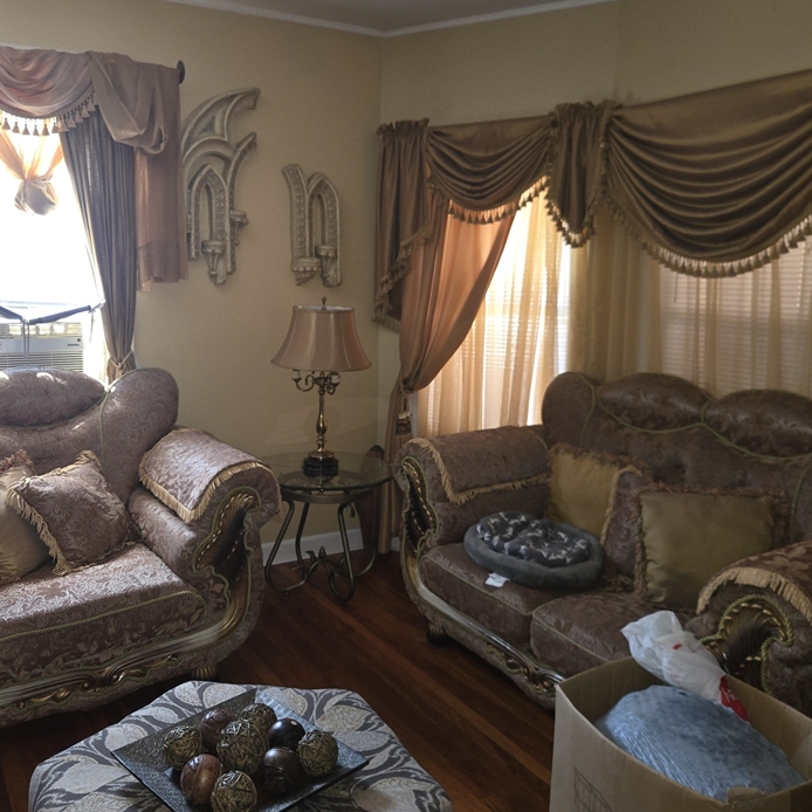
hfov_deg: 53.9
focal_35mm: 30
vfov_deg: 54.0
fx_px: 796
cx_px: 351
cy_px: 373
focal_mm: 5.4
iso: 125
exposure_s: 1/20
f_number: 1.8
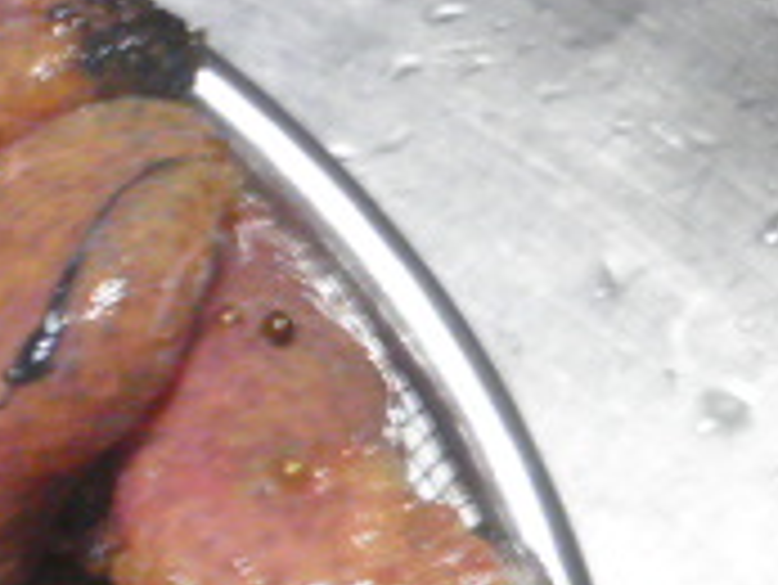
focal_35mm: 174
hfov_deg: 10.9
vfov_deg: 8.3
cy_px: 945
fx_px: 3913
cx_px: -418
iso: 160
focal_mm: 8.3
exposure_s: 1/2.5
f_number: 3.4
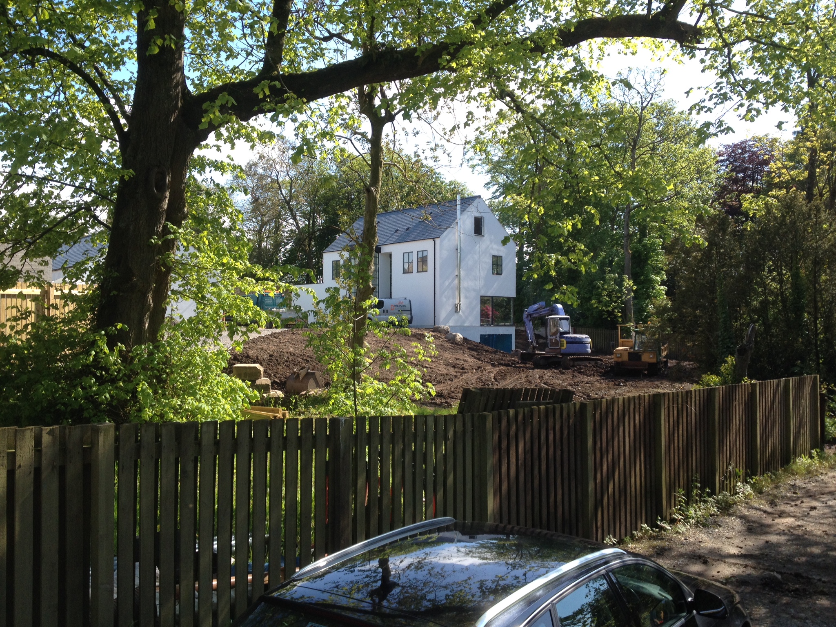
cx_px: 418
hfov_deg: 52.6
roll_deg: +0.8
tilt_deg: +2.6
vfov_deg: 40.7
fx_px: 845
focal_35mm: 35
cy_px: 314
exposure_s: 1/642
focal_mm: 4.28
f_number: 2.4
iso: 50
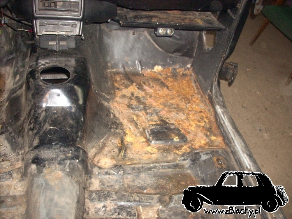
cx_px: 146
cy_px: 110
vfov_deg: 38.7
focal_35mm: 37
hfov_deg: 50.1
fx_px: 312
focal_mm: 6.2
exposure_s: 1/60
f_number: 2.8
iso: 400
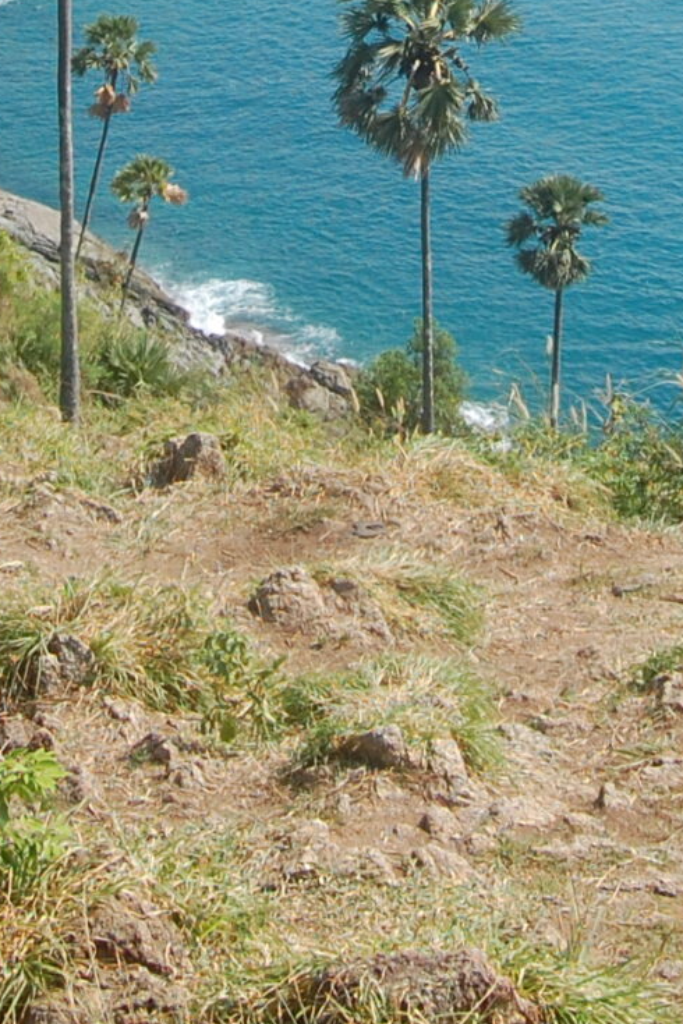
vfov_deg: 20.5
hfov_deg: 14.6
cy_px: -148
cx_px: 336
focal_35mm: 94
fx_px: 2675
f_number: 7.1
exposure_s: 1/500
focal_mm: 18
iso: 200
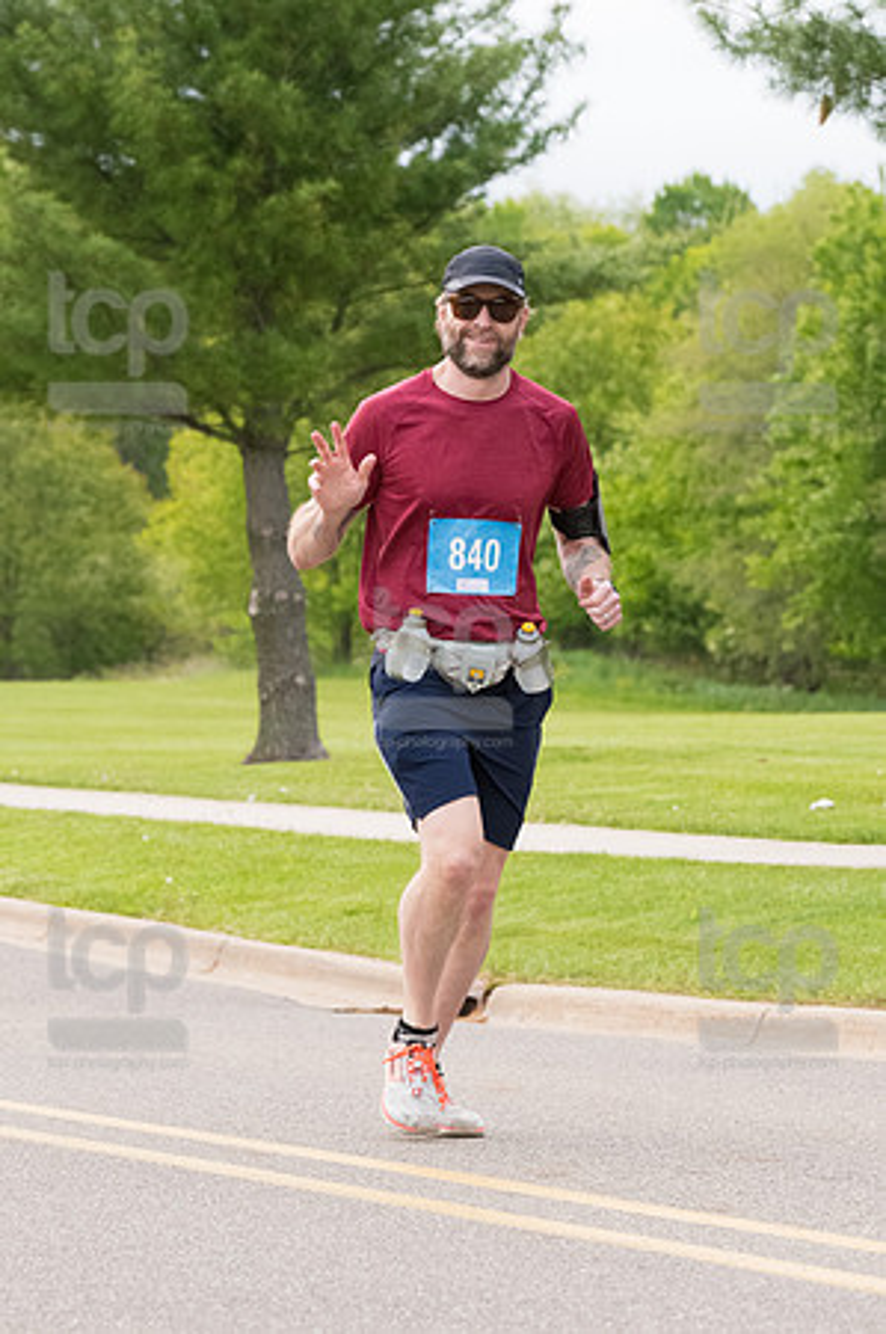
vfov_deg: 10.6
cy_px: 667
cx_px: 443
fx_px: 7215
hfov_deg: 7.0
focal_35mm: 195
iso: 4000
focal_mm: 130
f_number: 7.1
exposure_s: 1/1600
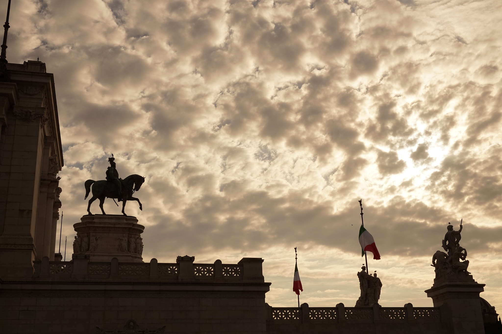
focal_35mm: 44
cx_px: 251
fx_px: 606
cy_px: 167
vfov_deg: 30.8
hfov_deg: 45.0
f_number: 11
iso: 100
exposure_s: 1/640
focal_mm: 29
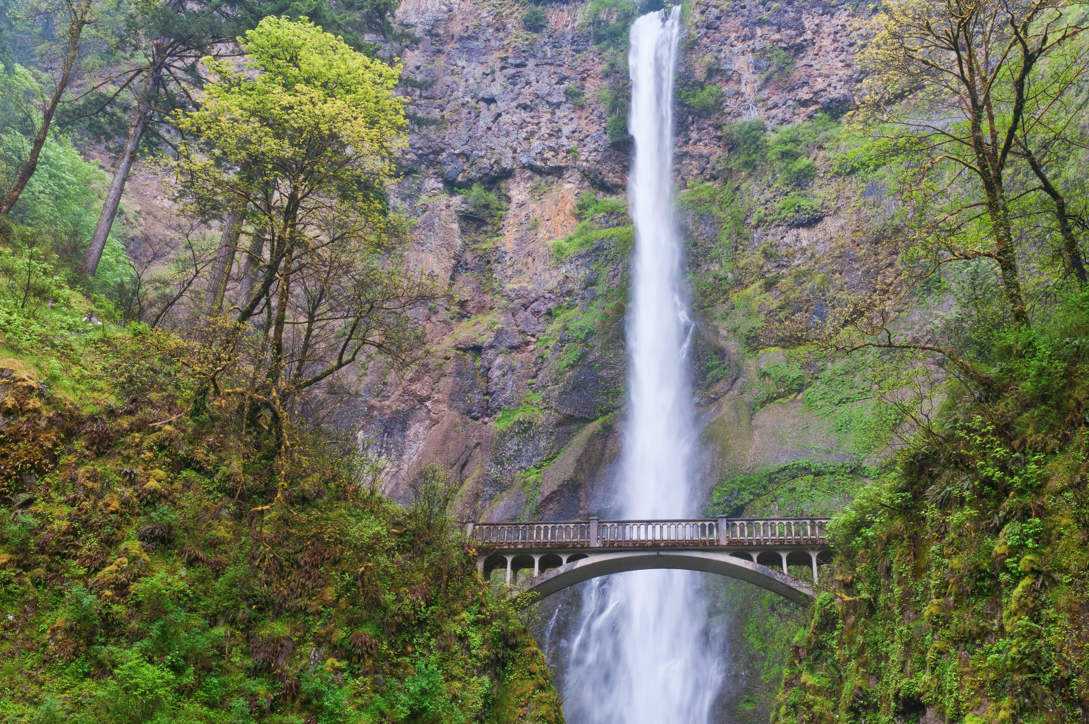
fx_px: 1178
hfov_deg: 49.6
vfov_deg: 34.1
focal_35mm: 39
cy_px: 362
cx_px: 544
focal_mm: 26
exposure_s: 1/13
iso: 400
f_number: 16
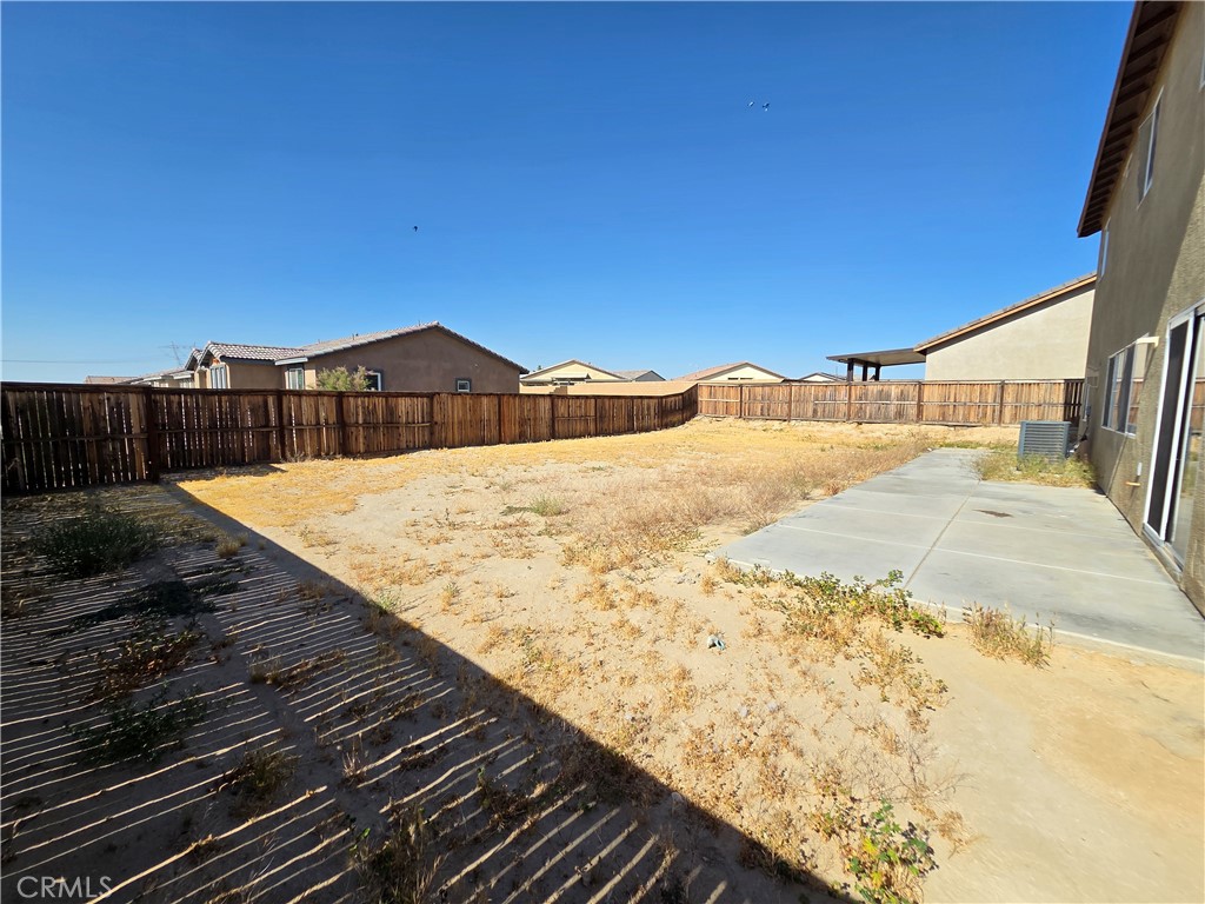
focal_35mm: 13
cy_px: 452
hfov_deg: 106.2
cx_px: 602
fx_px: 453
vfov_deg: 89.9
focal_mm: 2.2
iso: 50
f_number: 2.2
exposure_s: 1/1869
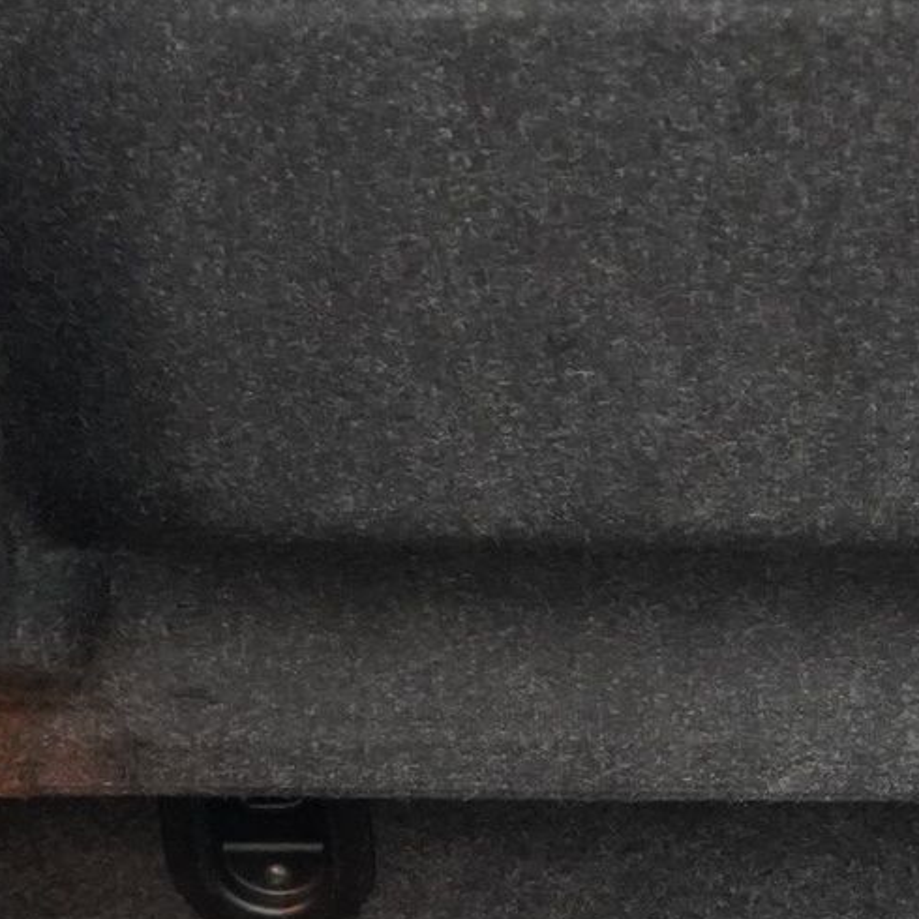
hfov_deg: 13.0
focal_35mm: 130
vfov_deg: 13.3
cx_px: 1183
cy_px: 796
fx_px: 3905
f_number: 3.5
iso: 12800
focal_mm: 30
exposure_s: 1/160
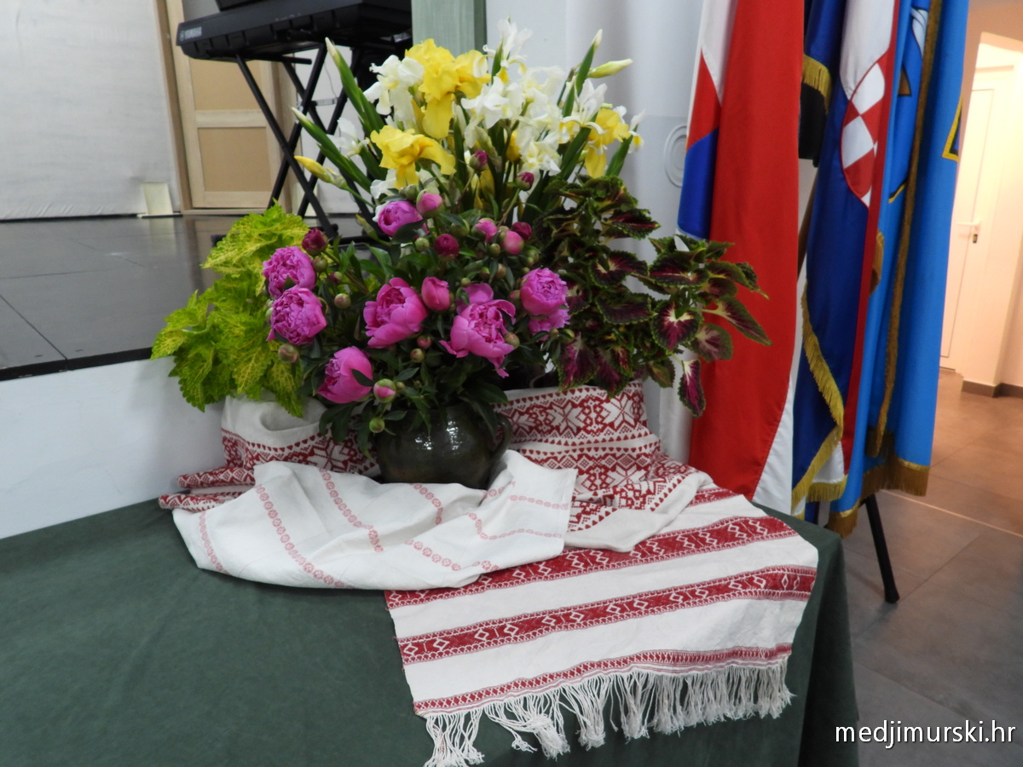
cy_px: 384
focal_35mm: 24
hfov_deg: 71.6
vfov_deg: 56.8
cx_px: 512
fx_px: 709
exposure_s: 1/30
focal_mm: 4.3
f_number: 2.8
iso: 200
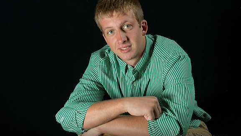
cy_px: 64
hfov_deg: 54.0
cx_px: 121
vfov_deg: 32.0
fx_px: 236
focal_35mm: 37
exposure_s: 1/160
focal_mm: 35
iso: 100
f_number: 4
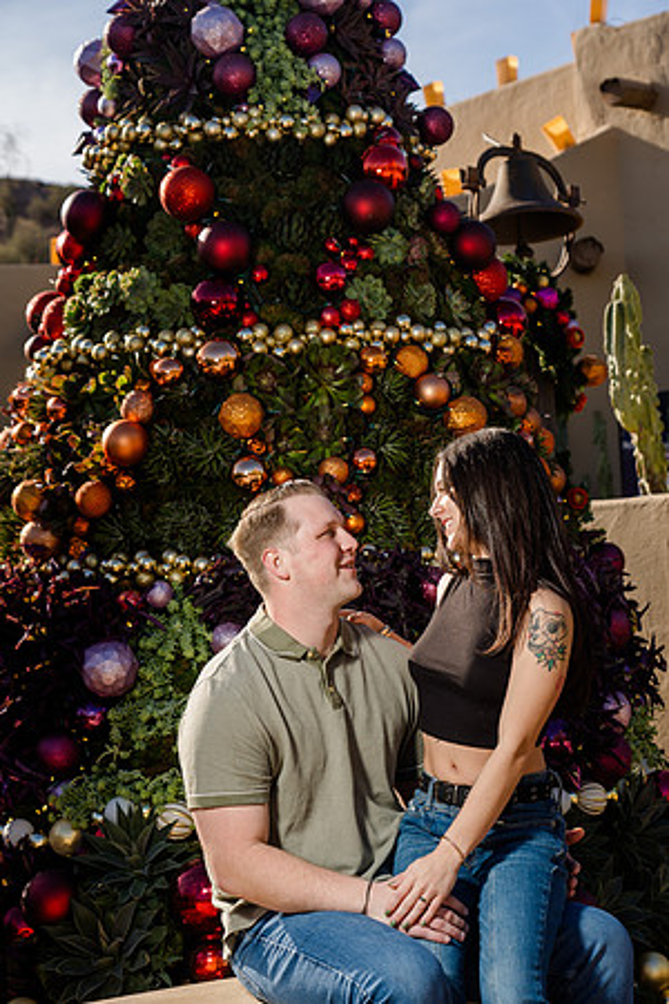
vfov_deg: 29.7
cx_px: 334
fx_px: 1895
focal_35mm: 68
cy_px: 502
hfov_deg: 20.0
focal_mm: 68
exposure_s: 1/250
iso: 50
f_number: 5.6
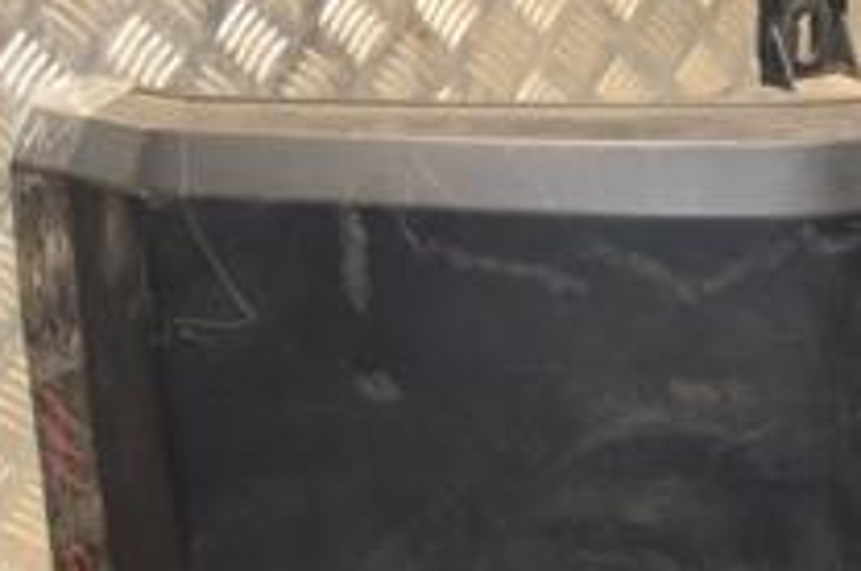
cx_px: 455
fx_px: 1863
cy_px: 683
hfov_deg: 26.0
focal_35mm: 78
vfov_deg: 16.7
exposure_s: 1/160
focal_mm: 18
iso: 800
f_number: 5
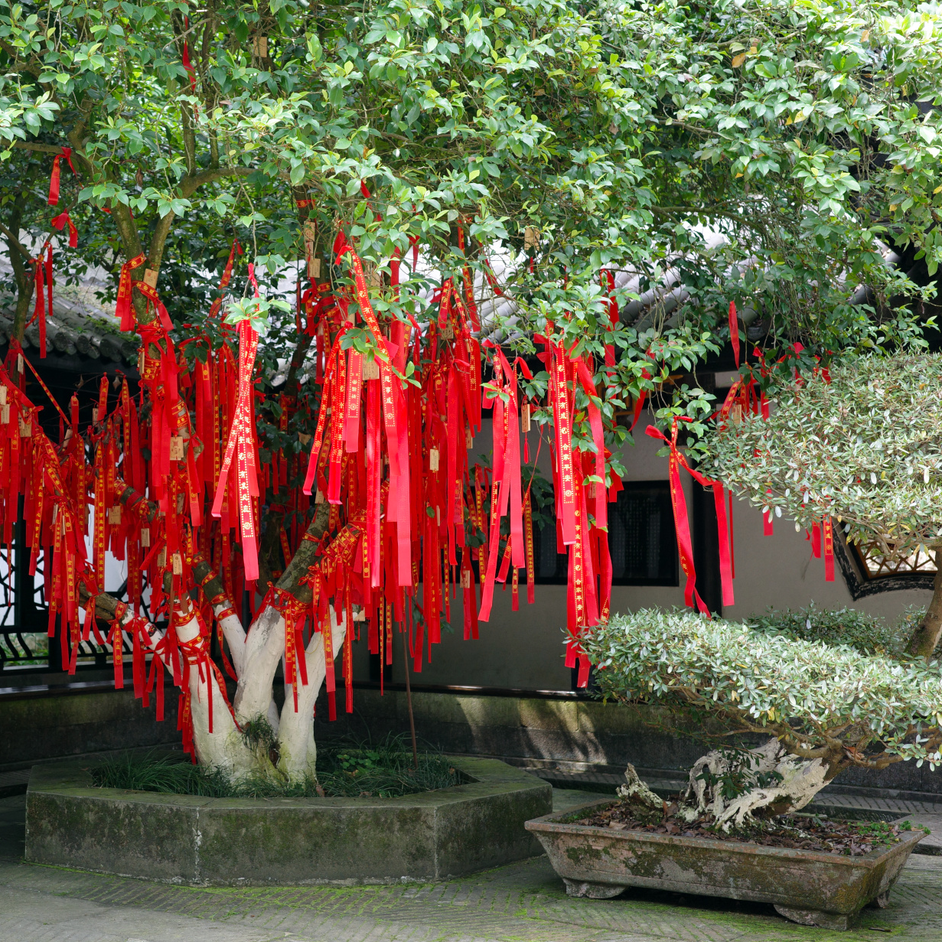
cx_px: 220
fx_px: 1632
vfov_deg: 32.2
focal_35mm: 53
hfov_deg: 31.5
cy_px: 471
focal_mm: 26
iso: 200
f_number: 2.8
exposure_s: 1/125
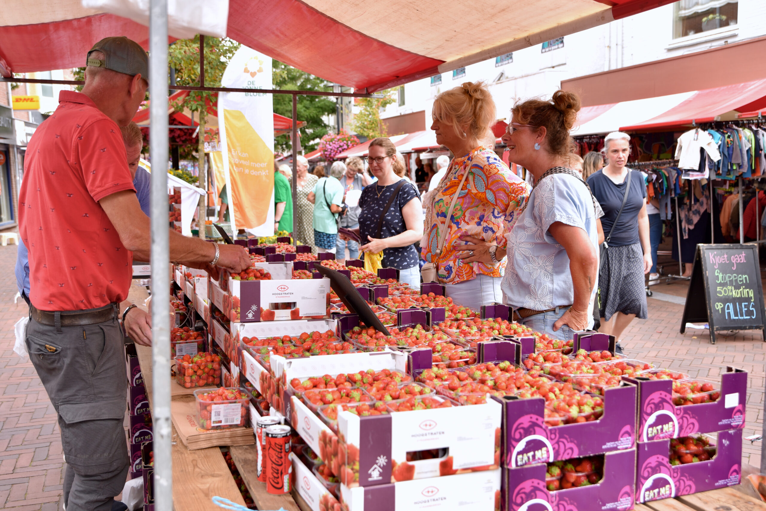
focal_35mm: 32
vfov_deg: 41.1
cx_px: 383
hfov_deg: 58.7
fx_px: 681
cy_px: 256
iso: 100
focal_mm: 32
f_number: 4
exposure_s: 1/160
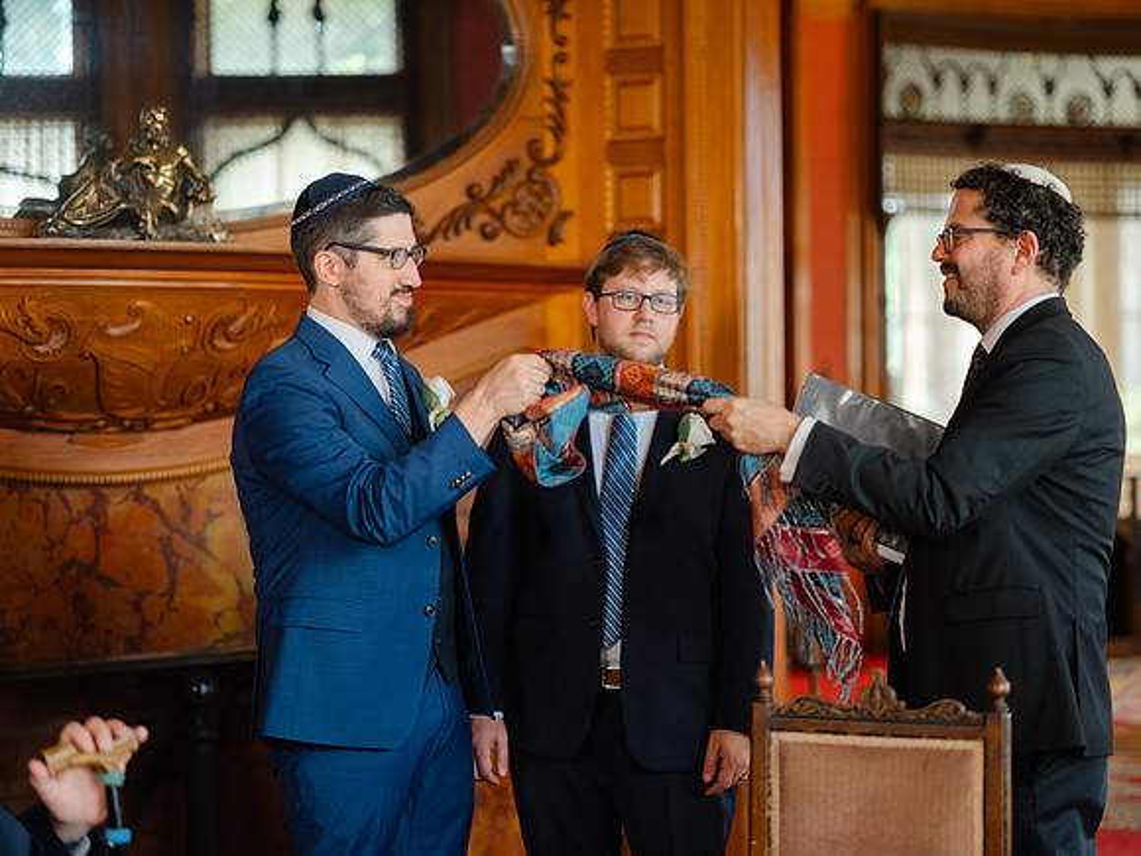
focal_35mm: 63
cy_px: 428
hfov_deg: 30.7
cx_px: 570
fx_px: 2077
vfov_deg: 23.3
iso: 640
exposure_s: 1/125
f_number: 1.7
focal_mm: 80
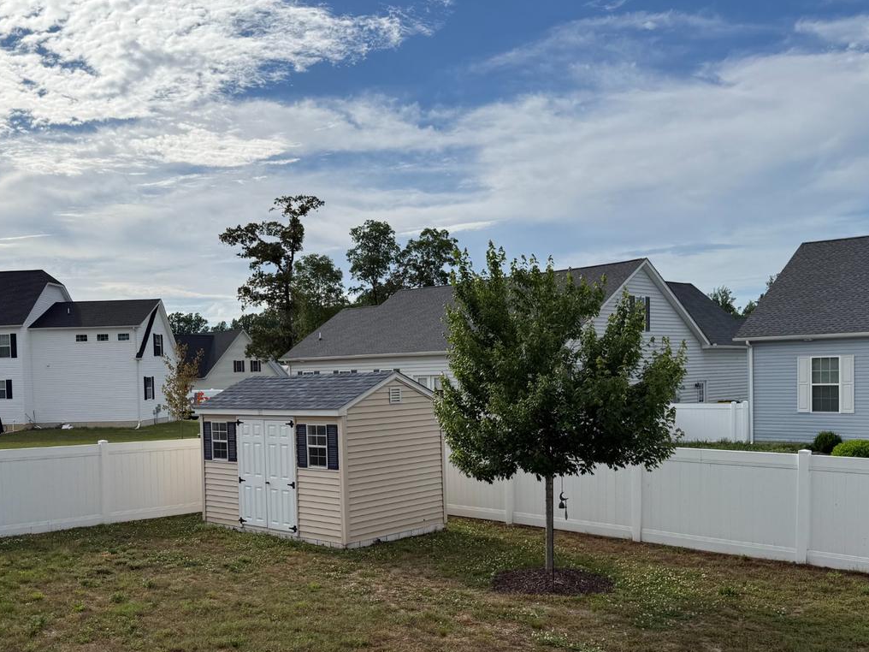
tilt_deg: -2.0
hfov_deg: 53.6
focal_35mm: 34
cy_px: 406
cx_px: 348
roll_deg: +1.3
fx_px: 854
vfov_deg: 41.5
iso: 80
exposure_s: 1/10309
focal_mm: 6.76
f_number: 1.78
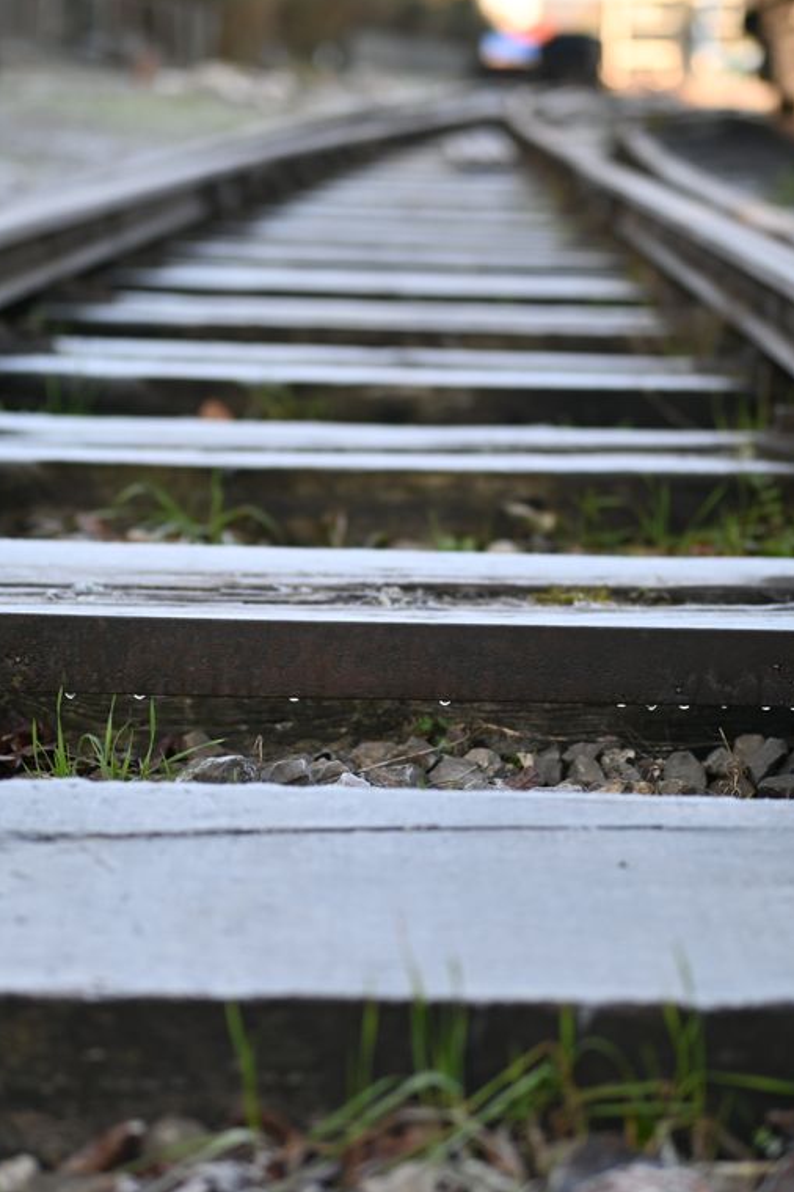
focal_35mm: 59
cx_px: 337
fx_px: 1952
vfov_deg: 33.9
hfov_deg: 23.0
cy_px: 608
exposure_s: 1/2000
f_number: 1.2
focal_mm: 35
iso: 100
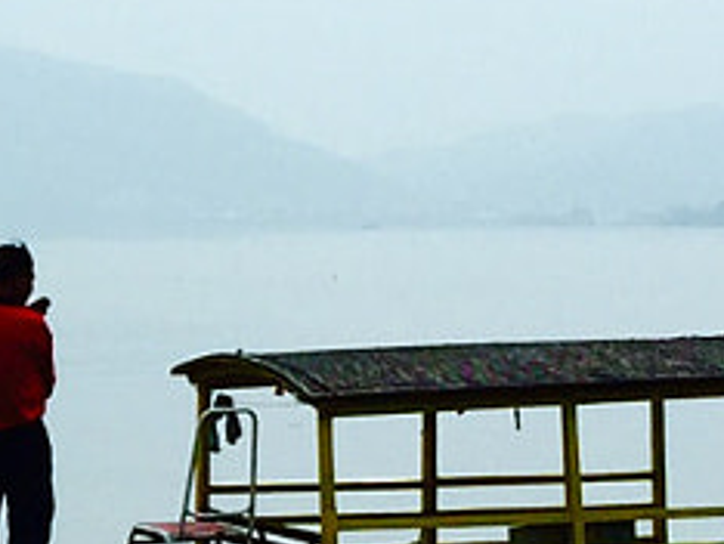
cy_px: 522
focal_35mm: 198
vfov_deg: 7.5
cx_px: -504
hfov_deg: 9.6
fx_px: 4145
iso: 32
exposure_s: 1/3597
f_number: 2.2
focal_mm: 4.15
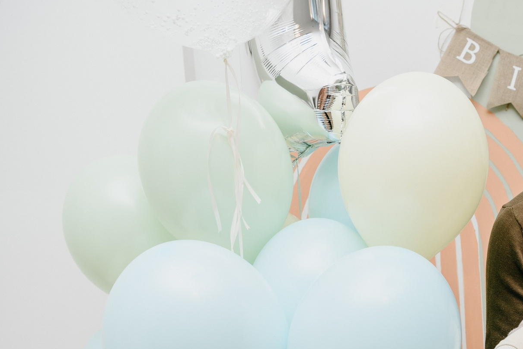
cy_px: 285
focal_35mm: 55
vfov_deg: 24.2
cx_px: 480
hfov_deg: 34.1
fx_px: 799
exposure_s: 1/160
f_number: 4
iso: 160
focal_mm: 26
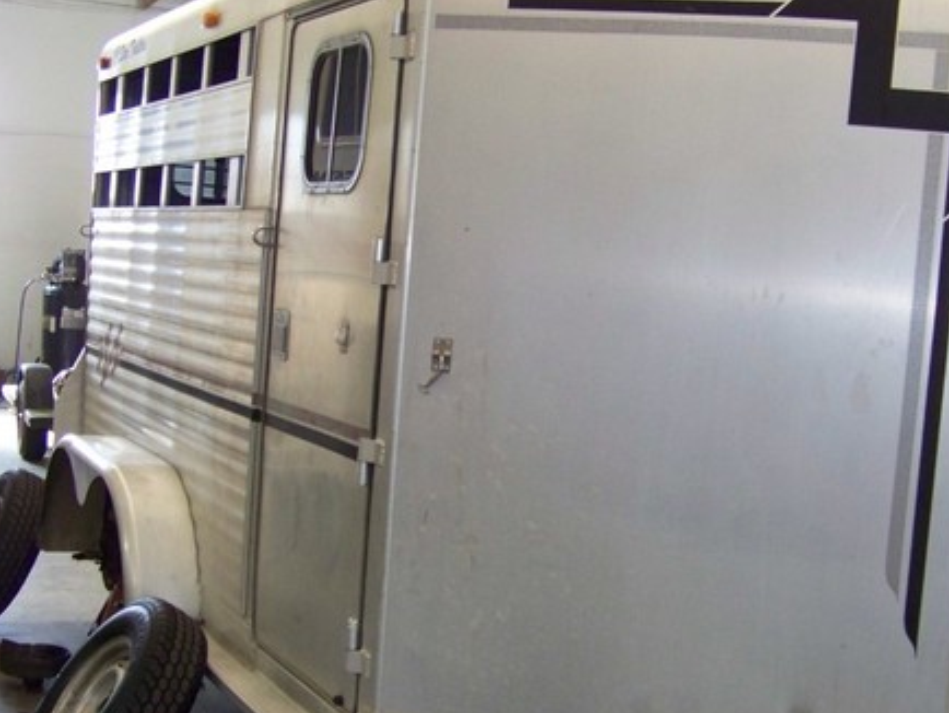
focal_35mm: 58
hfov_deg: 32.8
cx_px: 660
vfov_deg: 25.1
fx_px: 1591
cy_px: 465
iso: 200
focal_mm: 5.85
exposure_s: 1/30
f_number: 2.8
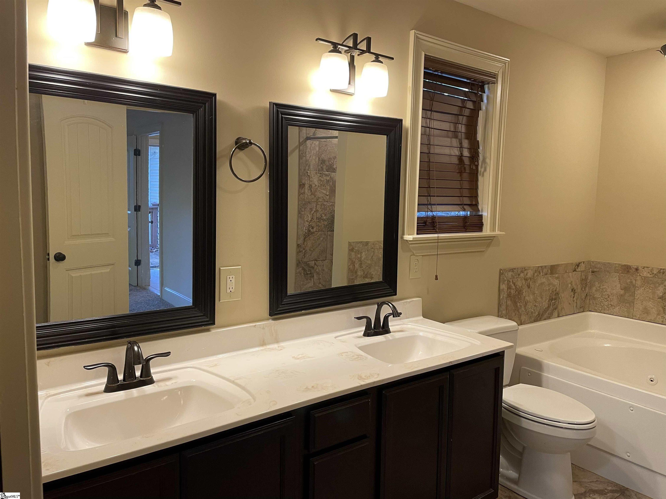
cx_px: 333
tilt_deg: -6.4
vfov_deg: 53.1
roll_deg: -1.2
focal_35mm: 26
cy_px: 250
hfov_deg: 67.3
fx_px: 500
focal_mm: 4.2
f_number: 1.6
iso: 100
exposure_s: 1/60
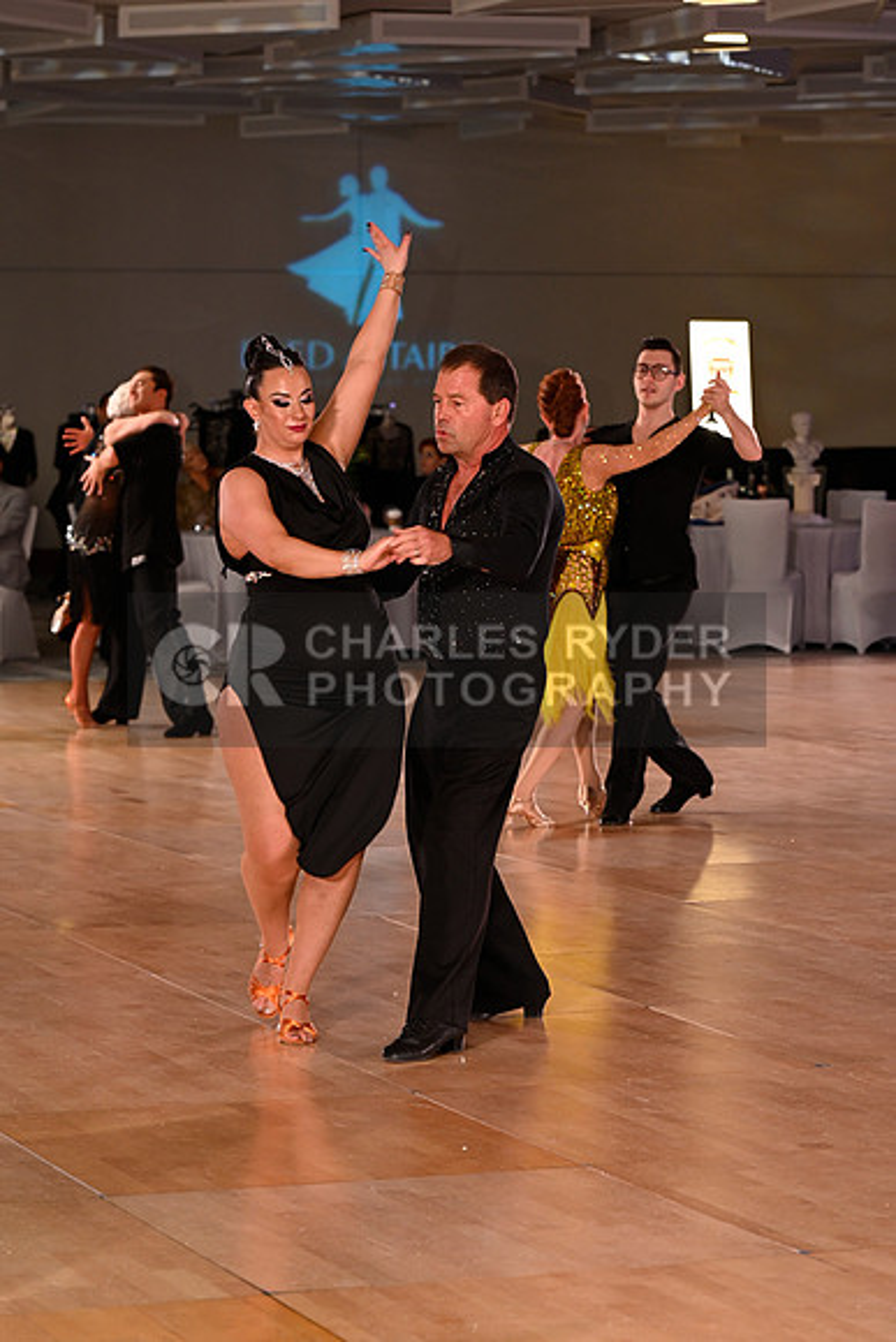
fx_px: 4328
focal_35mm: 116
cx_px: 448
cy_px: 671
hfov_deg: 11.8
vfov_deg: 17.6
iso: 2000
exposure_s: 1/200
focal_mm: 116
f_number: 5
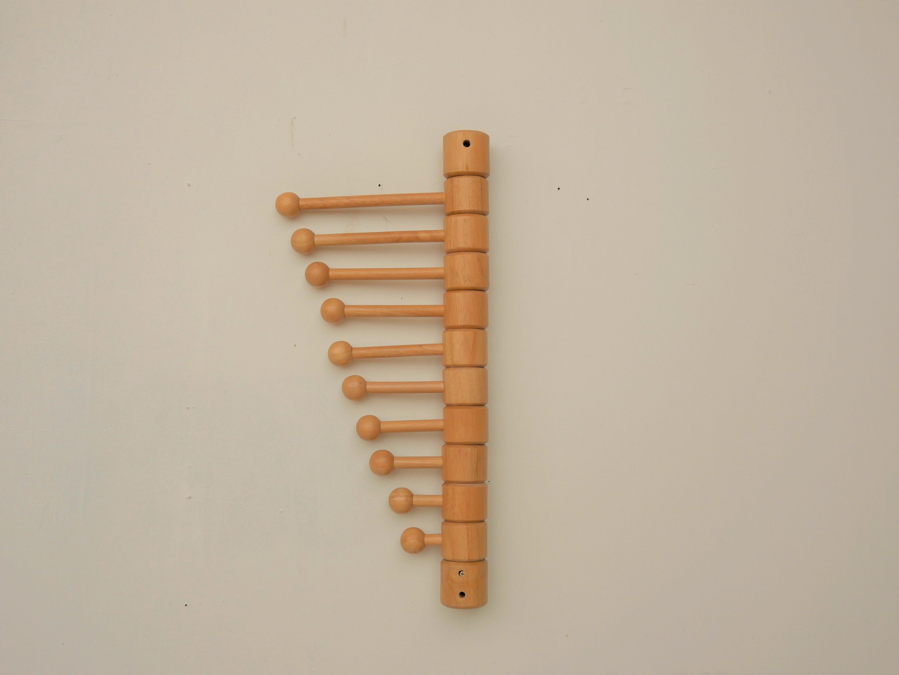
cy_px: 338
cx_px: 450
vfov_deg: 36.0
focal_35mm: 40
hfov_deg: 46.8
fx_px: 1039
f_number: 5
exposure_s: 1/800
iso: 200
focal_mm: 20
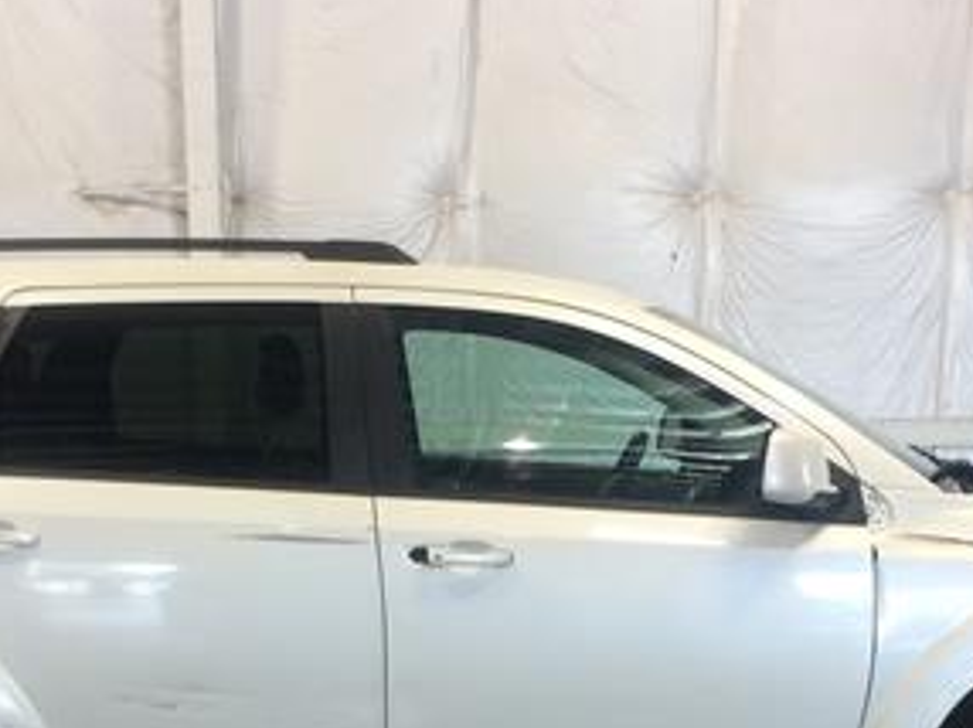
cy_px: 680
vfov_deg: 21.9
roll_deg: +1.1
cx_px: 422
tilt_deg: -11.0
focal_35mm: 65
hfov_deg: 29.8
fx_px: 1826
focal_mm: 4.15
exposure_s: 1/40
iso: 40
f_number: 2.2
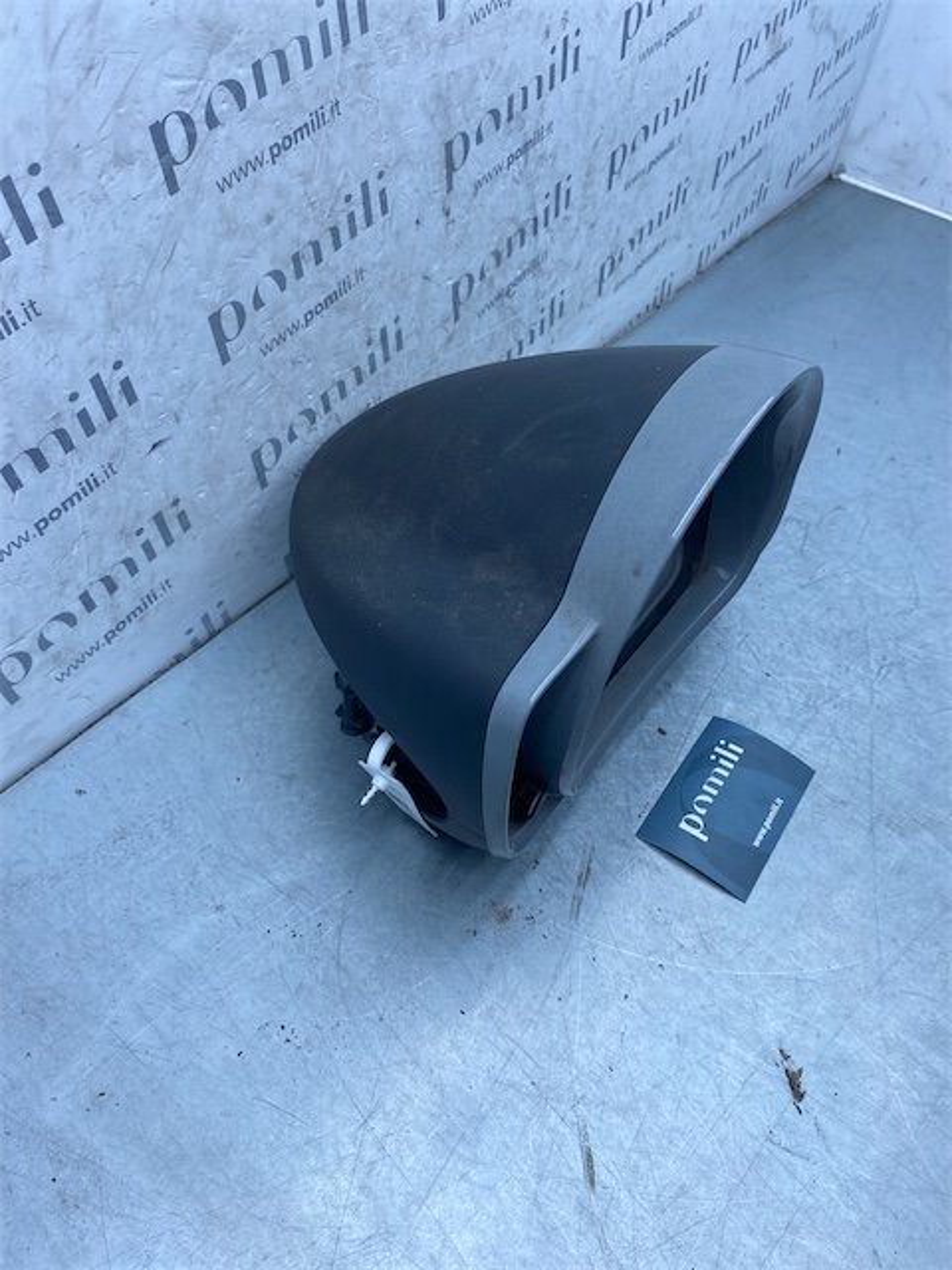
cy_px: 635
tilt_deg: -48.4
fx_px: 953
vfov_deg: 67.3
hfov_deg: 53.1
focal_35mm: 26
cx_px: 476
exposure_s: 1/858
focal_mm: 4.25
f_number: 1.8
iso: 32
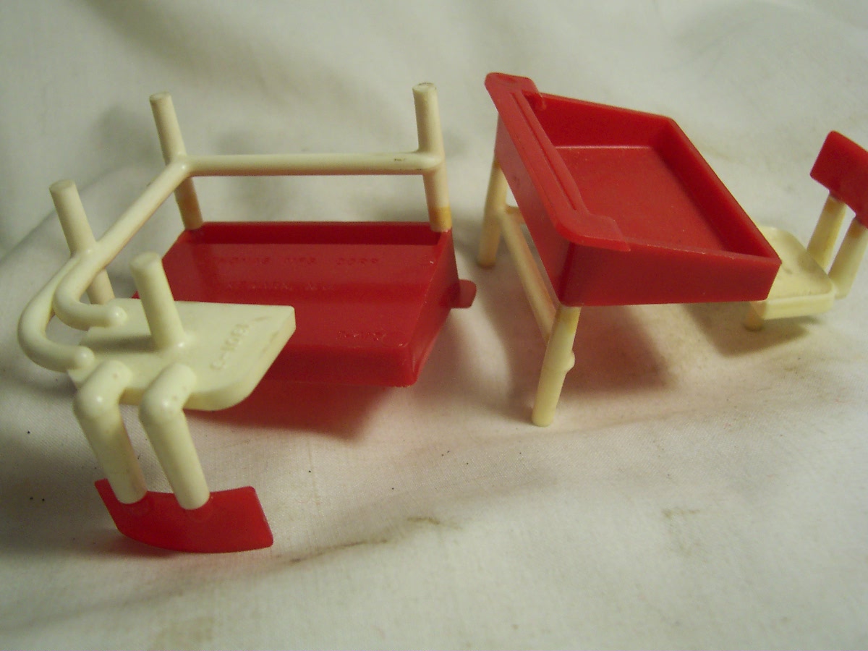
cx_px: 434
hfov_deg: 50.1
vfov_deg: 38.7
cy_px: 326
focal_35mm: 37
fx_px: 928
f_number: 2.8
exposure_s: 1/180
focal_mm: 5.6
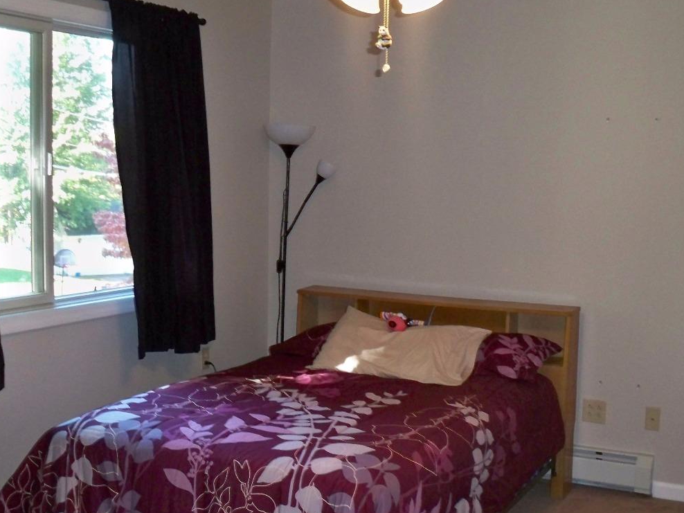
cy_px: 314
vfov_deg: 28.5
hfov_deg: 37.4
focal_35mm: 51
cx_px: 402
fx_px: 1008
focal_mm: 6.3
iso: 320
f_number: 3.1
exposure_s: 1/60
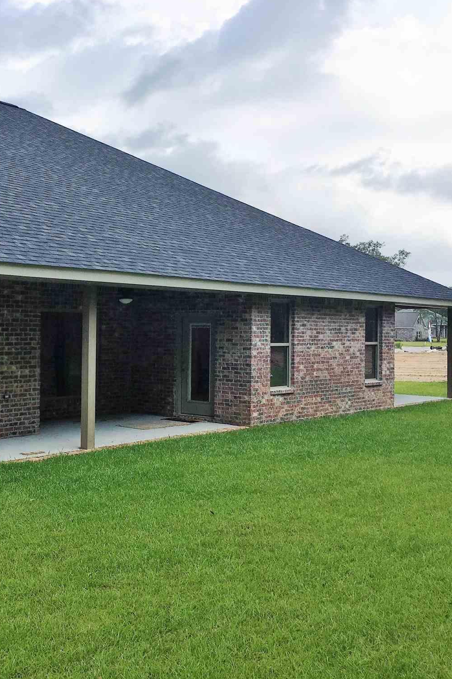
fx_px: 772
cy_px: 334
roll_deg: -0.3
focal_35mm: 41
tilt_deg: +0.8
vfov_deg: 47.4
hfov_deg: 31.6
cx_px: 80
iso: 25
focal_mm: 4.15
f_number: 2.2
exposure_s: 1/1115
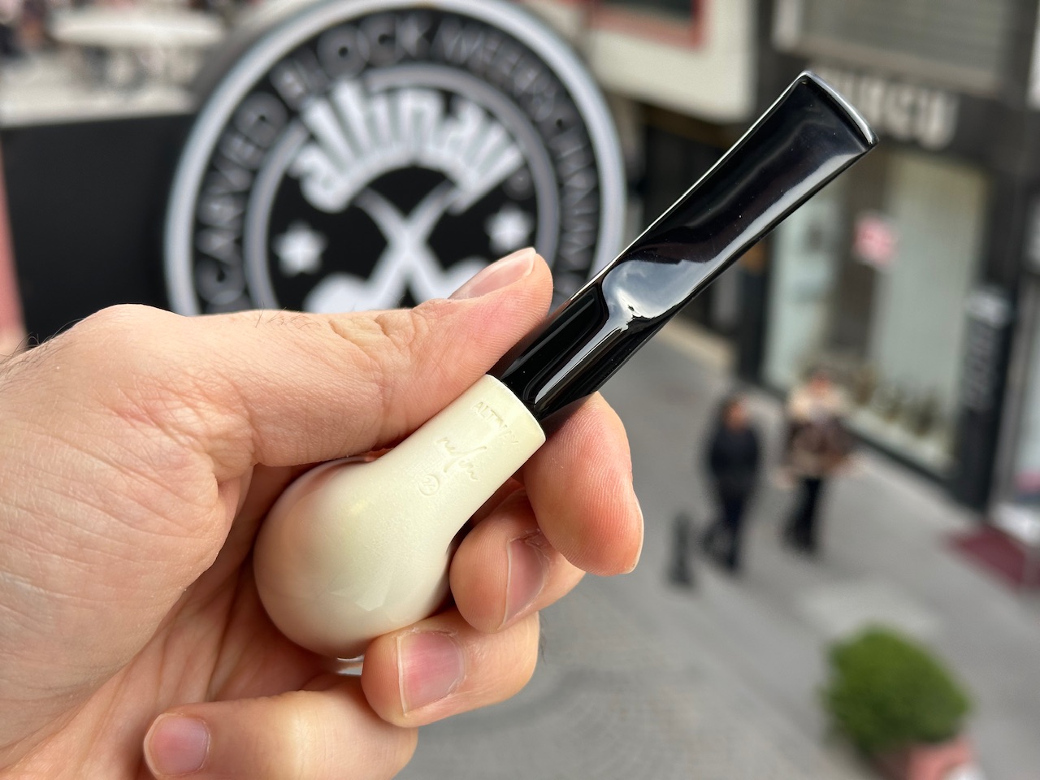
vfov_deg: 30.3
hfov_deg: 39.7
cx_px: 520
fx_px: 1442
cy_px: 390
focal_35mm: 48
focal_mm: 6.86
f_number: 1.78
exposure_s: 1/331
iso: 64
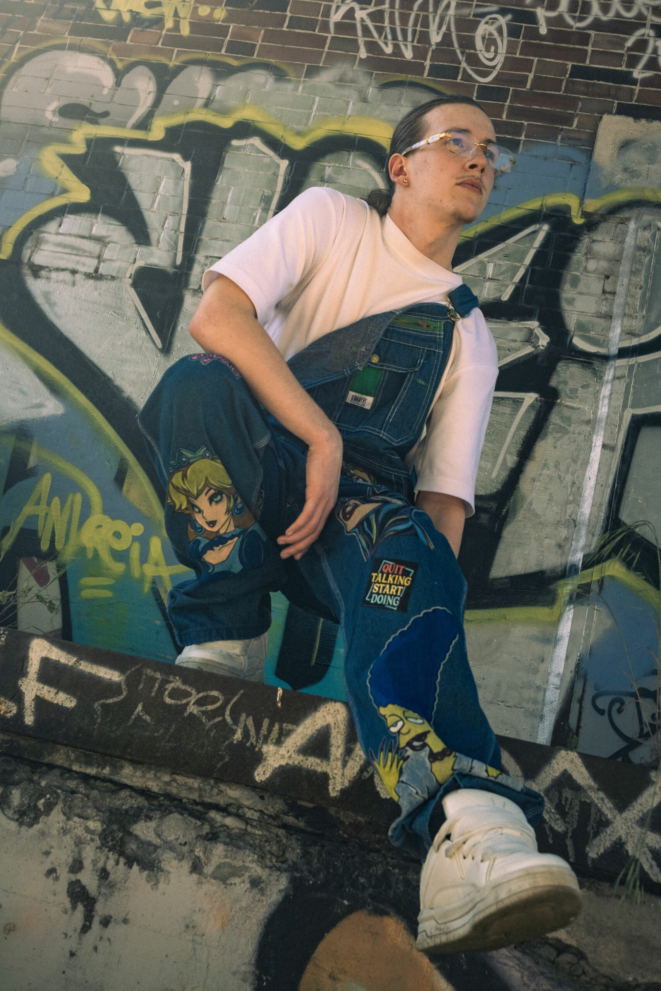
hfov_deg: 32.6
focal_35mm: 41
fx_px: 1129
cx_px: 330
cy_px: 496
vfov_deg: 47.4
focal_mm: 27
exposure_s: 1/250
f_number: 5
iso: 640
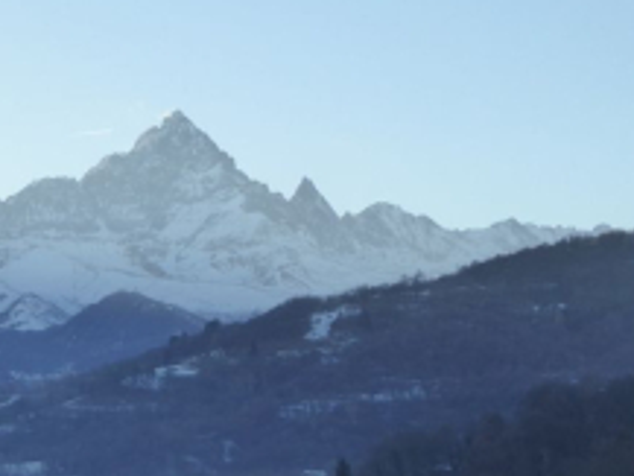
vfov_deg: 11.6
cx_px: 136
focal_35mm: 128
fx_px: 2346
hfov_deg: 15.3
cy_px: 312
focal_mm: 10.9
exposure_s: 1/400
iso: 200
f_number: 4.3
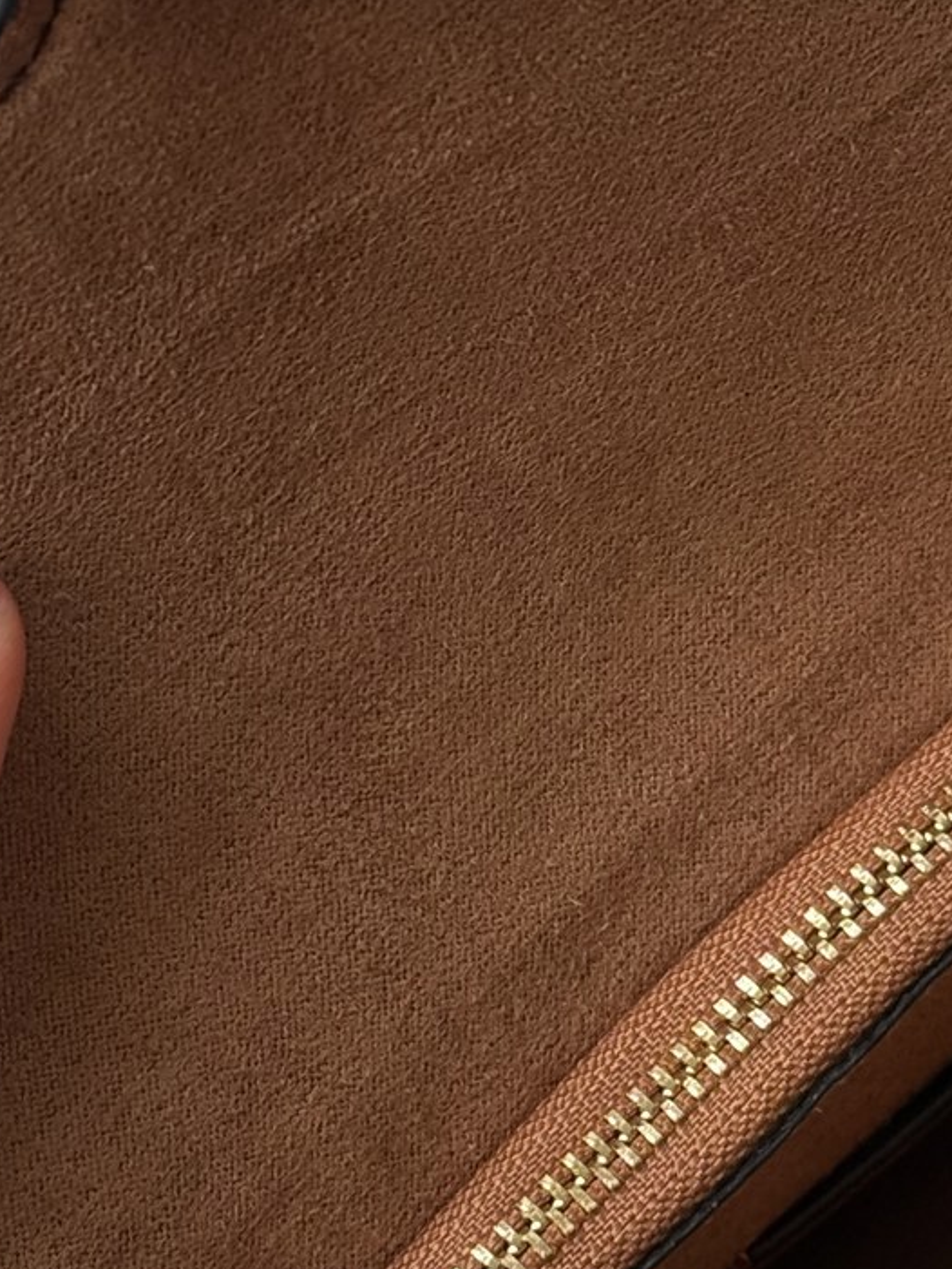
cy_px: 702
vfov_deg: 14.4
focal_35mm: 137
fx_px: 5022
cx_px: 375
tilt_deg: -70.3
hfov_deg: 10.8
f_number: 1.78
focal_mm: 6.76
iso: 125
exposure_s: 1/242
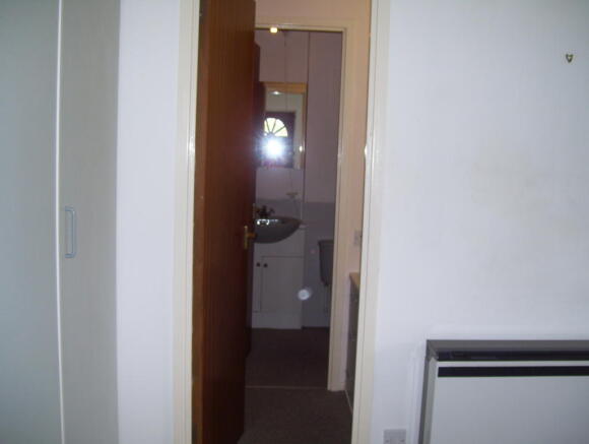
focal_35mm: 36
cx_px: 294
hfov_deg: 51.3
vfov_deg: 39.8
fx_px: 614
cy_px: 222
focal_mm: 6
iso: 80
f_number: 2.7
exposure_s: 1/60
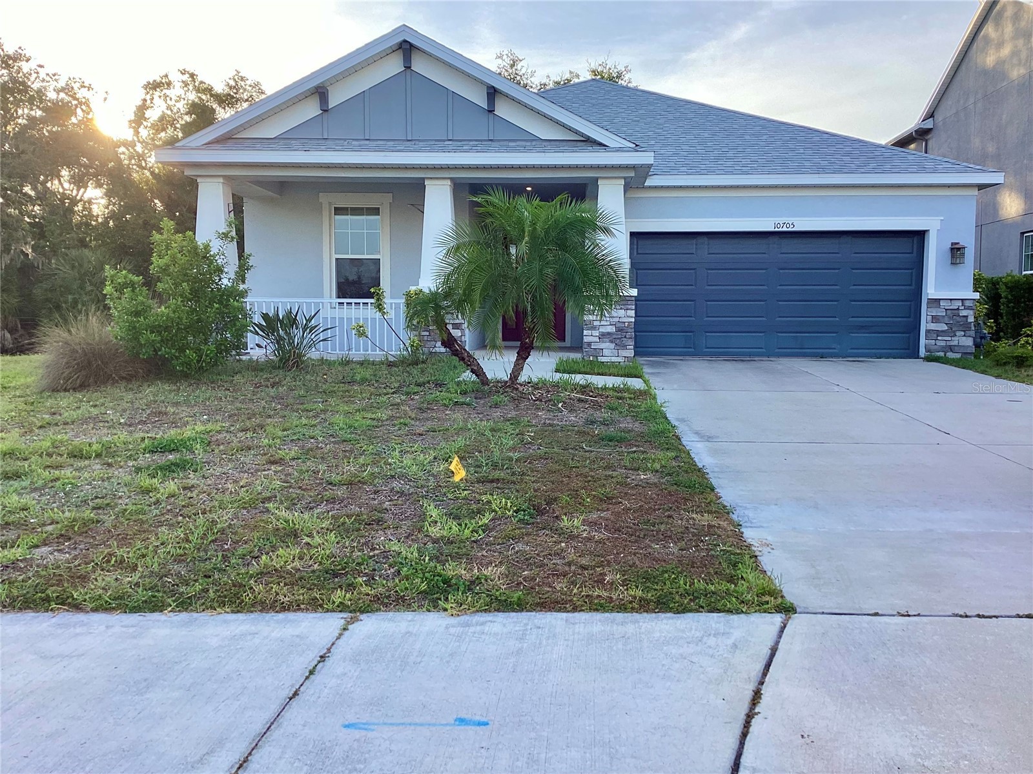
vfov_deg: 45.4
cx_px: 516
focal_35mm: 31
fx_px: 925
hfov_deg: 58.4
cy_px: 387
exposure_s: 1/252
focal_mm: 3.3
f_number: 2.4
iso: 25
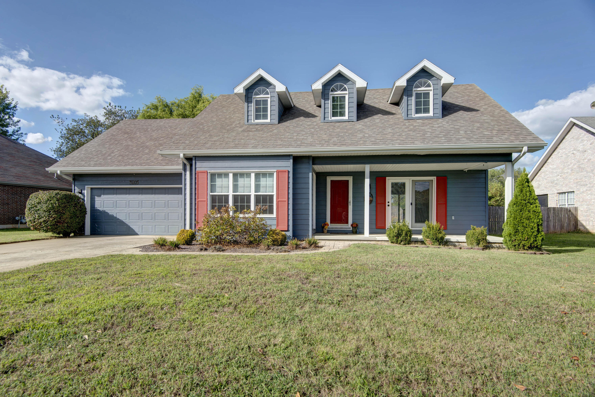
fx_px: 297
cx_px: 298
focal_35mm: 18
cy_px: 198
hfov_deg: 90.0
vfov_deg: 67.4
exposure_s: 1/180
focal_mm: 18
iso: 100
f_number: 6.7
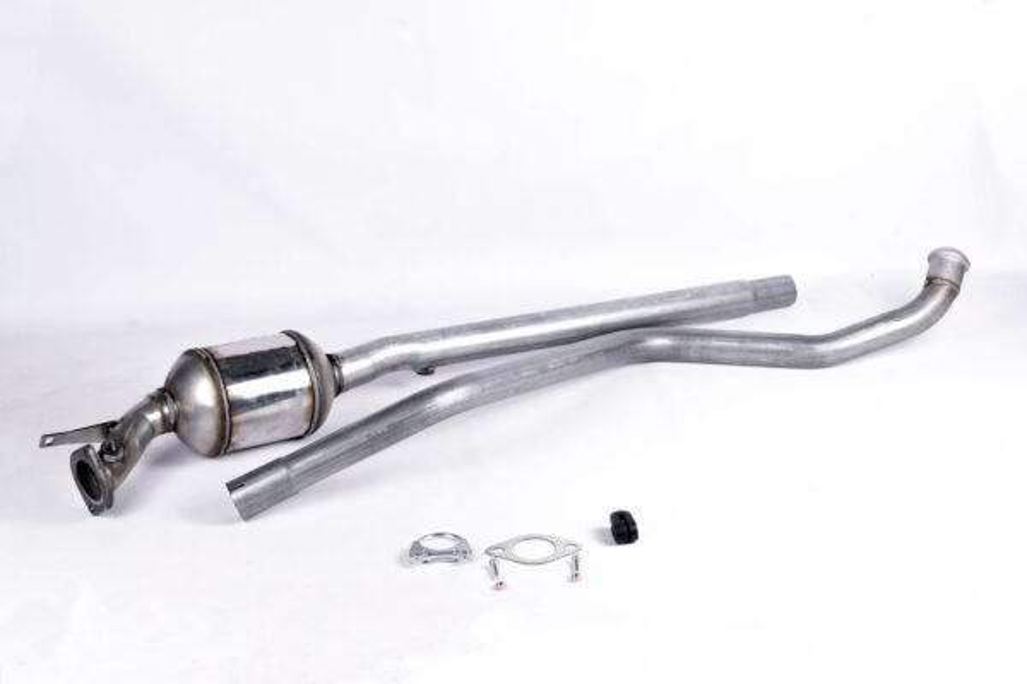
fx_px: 2353
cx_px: 514
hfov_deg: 24.6
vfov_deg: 16.6
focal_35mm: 82
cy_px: 342
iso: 200
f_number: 16
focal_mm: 55
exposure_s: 1/60
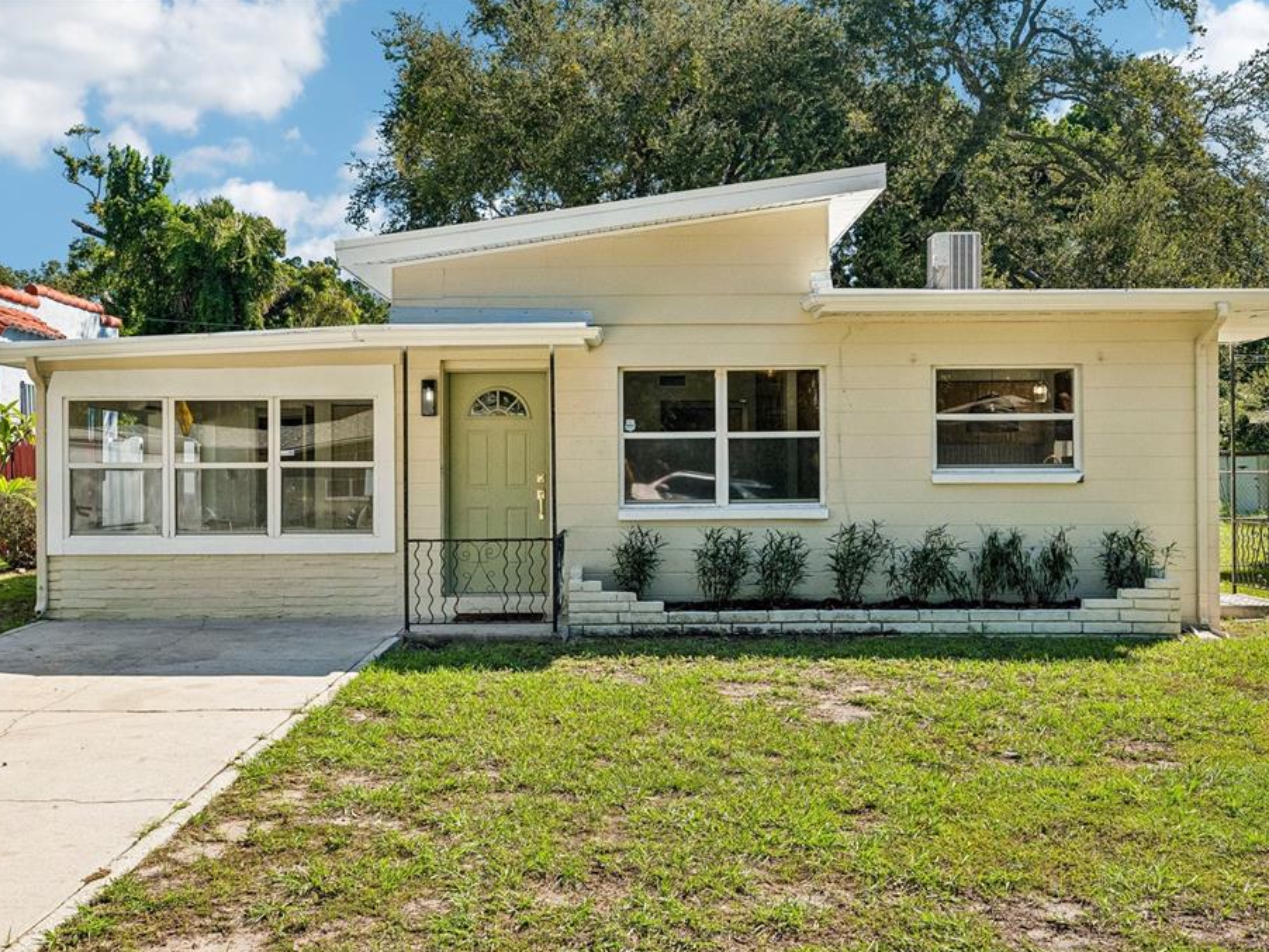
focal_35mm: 36
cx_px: 640
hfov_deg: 51.3
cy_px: 477
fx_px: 1320
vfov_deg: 39.7
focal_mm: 22
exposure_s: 1/1250
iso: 800
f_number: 8
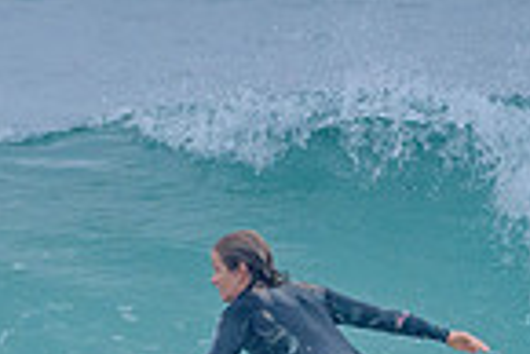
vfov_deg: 0.6
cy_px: 397
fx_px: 36208
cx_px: 144
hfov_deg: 0.8
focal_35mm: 2457
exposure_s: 1/2000
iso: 1600
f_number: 5.6
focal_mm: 500
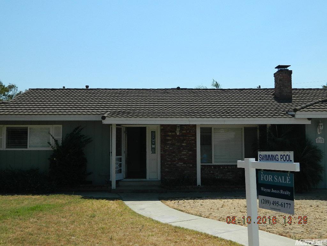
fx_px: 387
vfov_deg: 35.1
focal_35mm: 41
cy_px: 123
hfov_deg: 45.8
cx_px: 164
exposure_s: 1/160
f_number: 9.8
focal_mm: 7.3
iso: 80
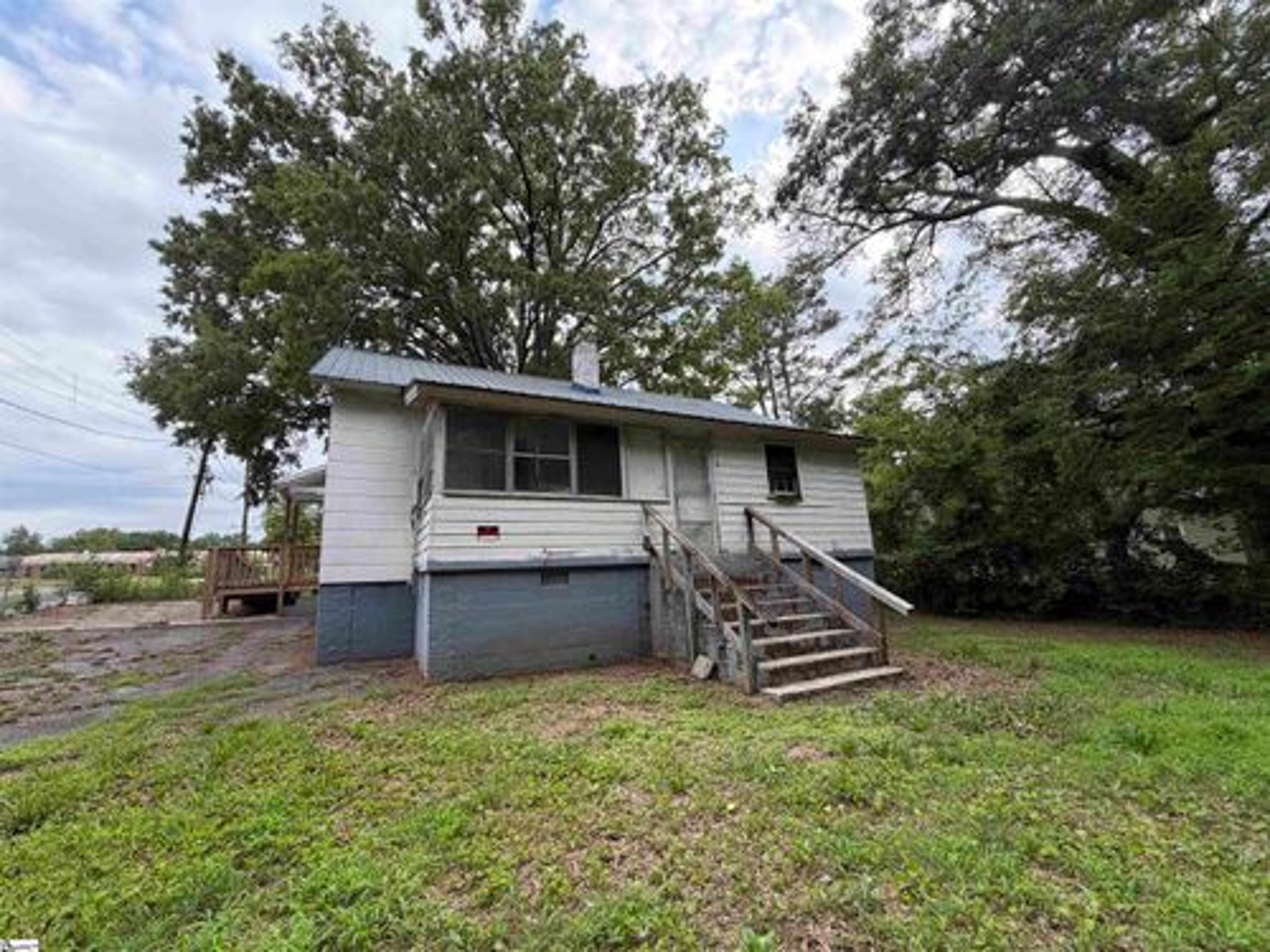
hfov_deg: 102.1
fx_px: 514
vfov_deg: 85.7
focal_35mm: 14
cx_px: 635
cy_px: 476
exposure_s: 1/353
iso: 50
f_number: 2.2
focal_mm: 2.22
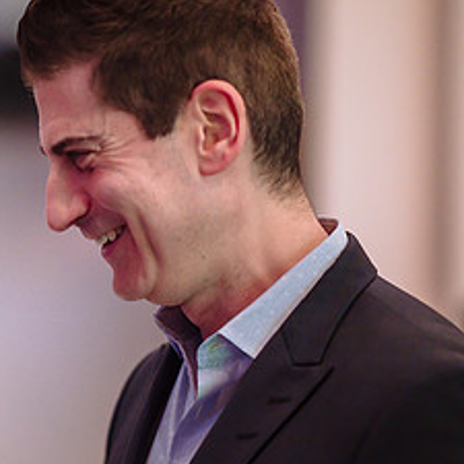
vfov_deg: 7.6
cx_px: -43
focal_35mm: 230
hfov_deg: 7.6
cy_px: 293
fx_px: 3488
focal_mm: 105
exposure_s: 1/125
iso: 1600
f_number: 1.4
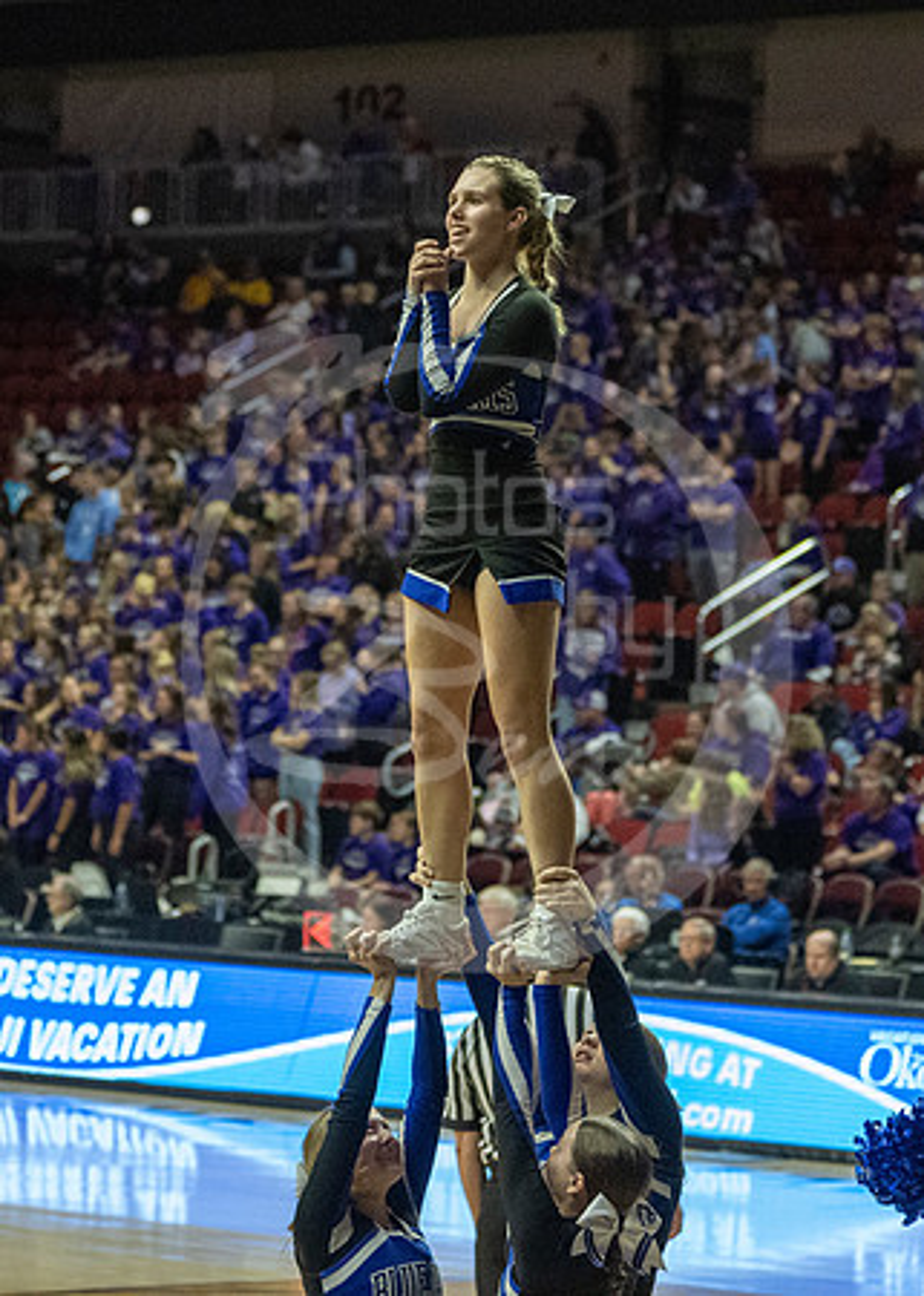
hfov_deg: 9.4
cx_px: 484
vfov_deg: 13.1
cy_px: 330
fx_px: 5631
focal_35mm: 153
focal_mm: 70
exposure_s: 1/1600
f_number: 2.8
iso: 4000
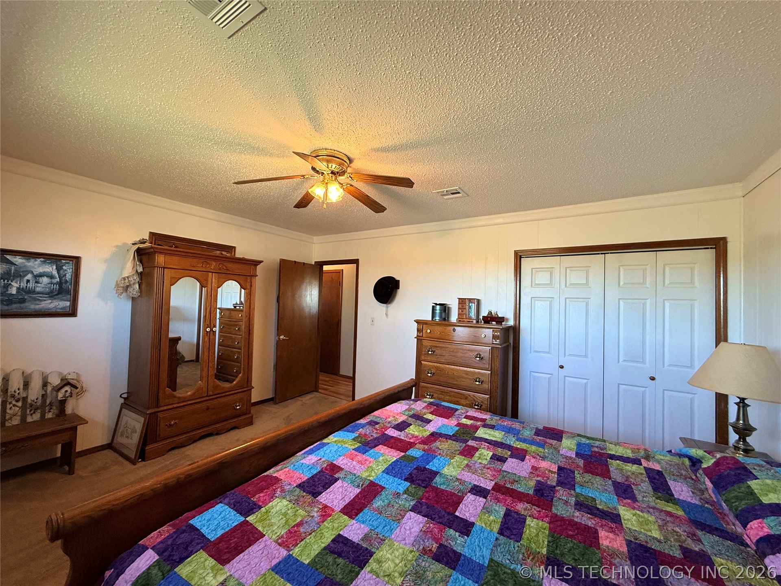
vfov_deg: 85.7
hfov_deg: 102.1
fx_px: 316
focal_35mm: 14
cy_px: 293
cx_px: 390
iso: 250
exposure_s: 1/60
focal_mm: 2.22
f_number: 2.2
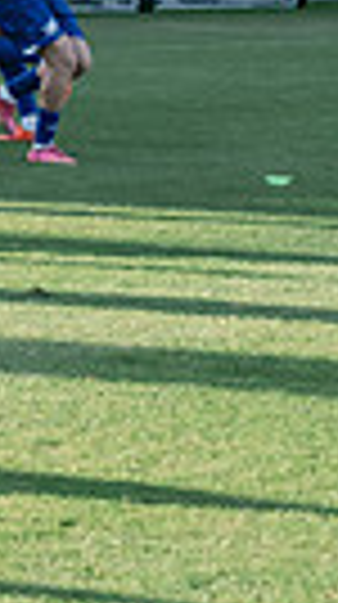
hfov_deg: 3.7
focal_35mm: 317
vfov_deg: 6.8
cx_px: -870
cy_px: -115
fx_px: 5070
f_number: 6.3
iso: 1250
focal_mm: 70
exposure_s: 1/1000
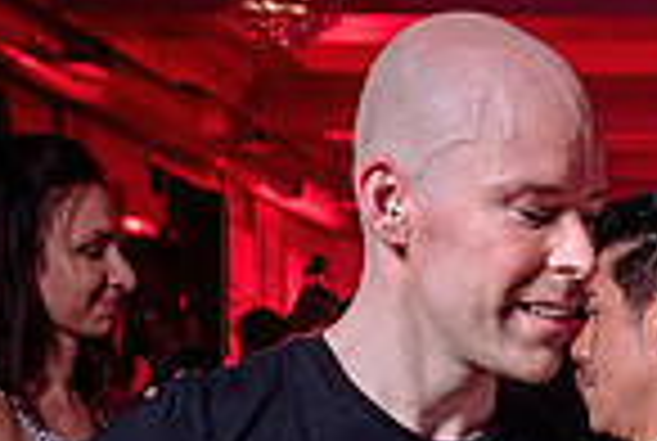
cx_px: 669
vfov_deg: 12.3
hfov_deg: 18.7
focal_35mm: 106
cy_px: 695
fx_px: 1938
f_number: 3.5
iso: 800
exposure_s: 1/60
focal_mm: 24
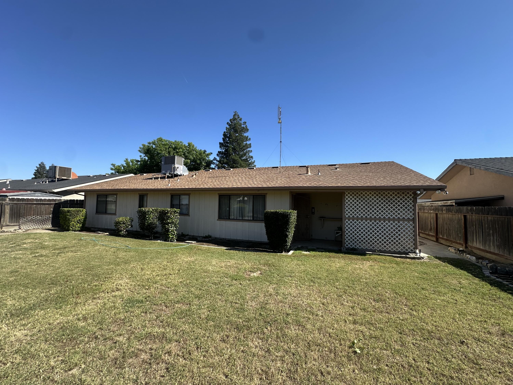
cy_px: 192
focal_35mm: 14
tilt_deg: +3.3
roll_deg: -0.6
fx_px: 207
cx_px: 256
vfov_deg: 85.7
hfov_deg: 102.1
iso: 50
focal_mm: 2.22
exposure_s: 1/1221
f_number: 2.2
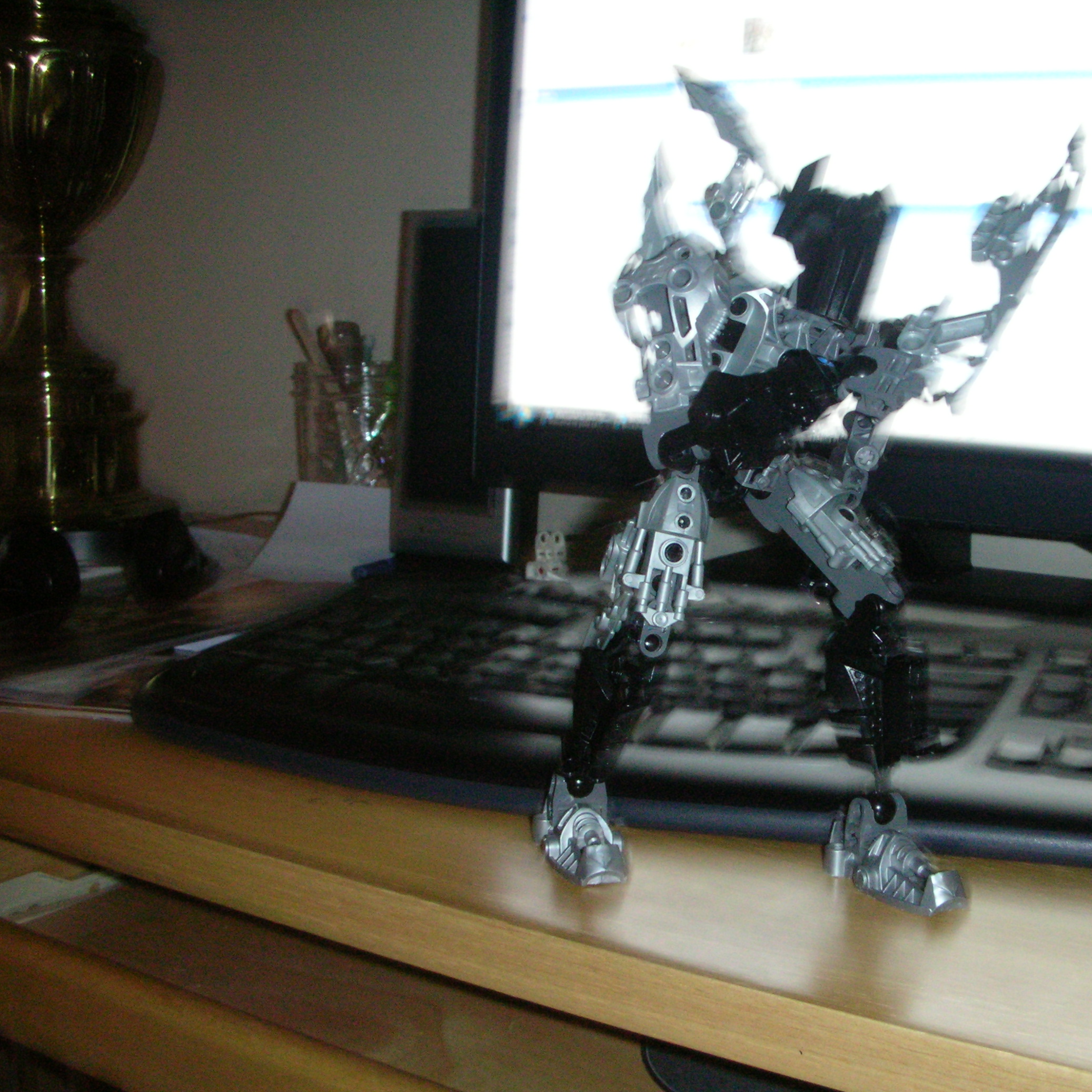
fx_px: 1499
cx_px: 729
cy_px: 555
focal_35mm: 42
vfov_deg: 40.0
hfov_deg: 39.5
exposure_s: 1/6.2
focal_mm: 5.8
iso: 200
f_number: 3
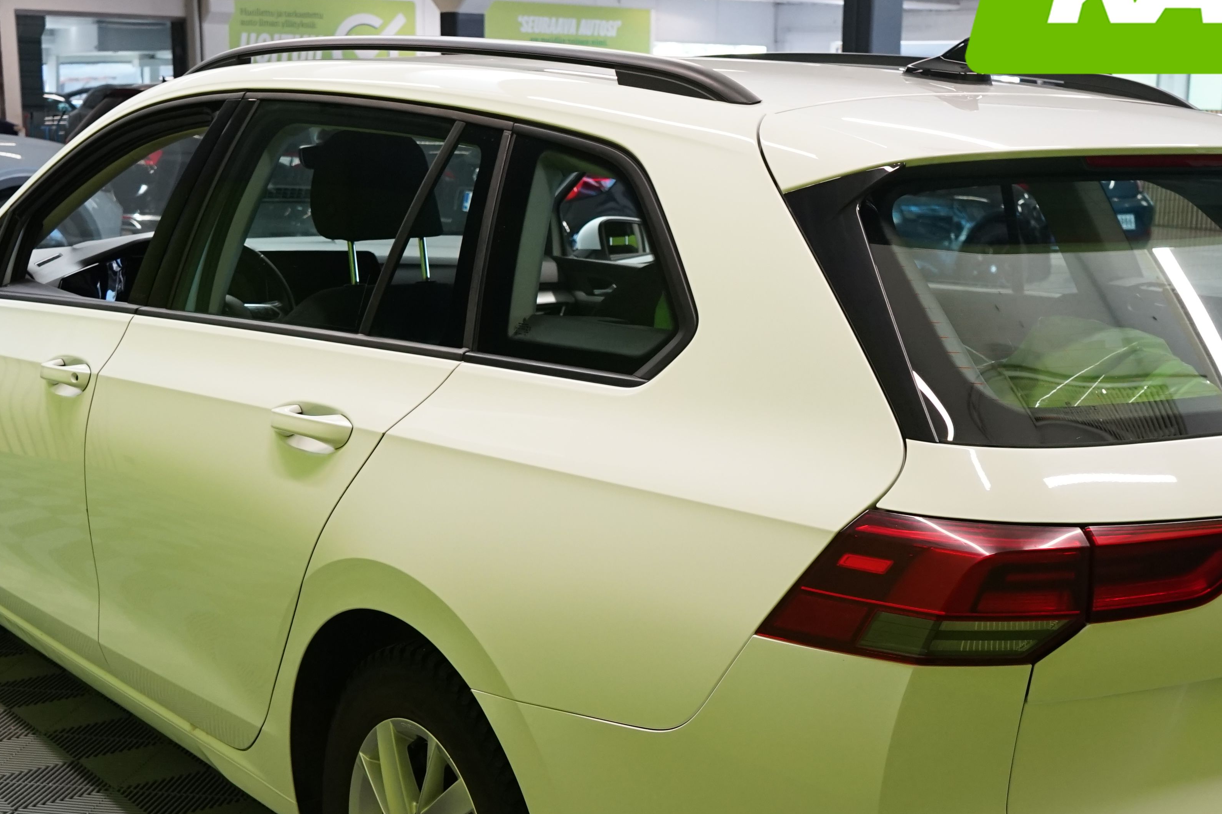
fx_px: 1799
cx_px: 675
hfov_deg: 37.5
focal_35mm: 53
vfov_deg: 25.3
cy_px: 572
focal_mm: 28
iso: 1250
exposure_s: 1/30
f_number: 6.3
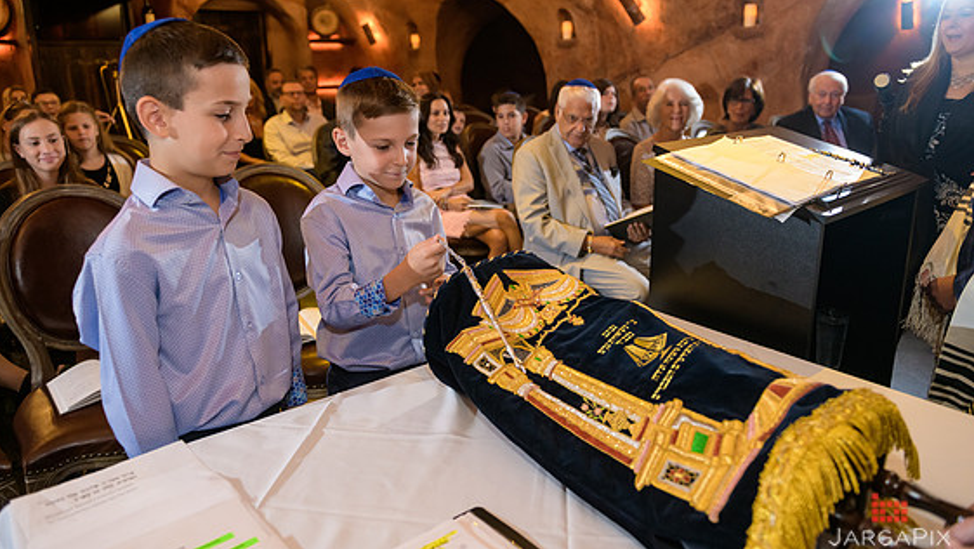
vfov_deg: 44.4
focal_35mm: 26
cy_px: 248
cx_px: 491
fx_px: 672
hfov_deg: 71.9
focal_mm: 24
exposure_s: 1/125
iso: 1600
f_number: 3.2
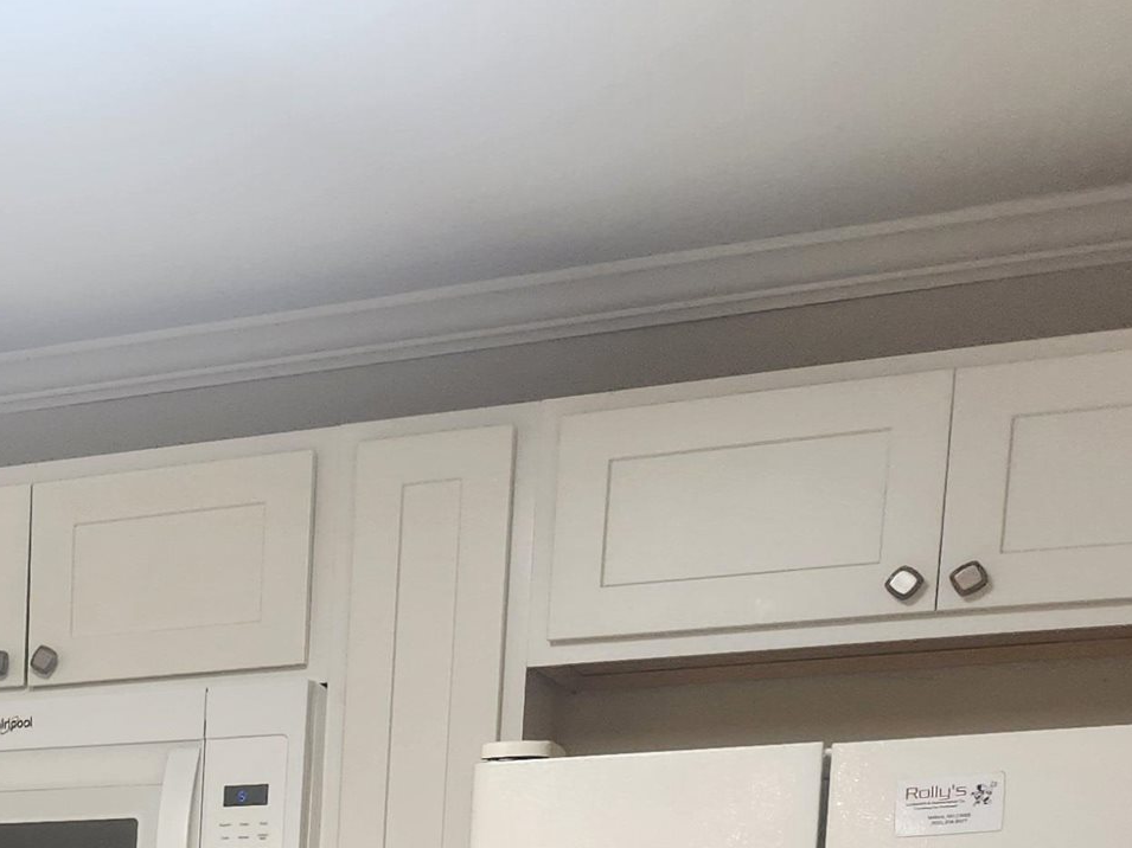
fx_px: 2420
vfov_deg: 17.7
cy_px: 1303
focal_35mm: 74
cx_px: -525
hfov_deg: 22.2
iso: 125
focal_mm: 5.4
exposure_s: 1/120
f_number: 1.8
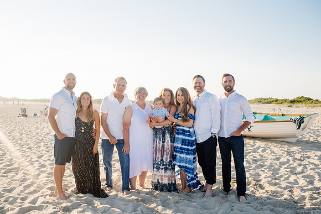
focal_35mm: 35
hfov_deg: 54.4
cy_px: 107
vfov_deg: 37.9
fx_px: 312
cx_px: 160
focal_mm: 35
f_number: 4
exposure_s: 1/800
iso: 160
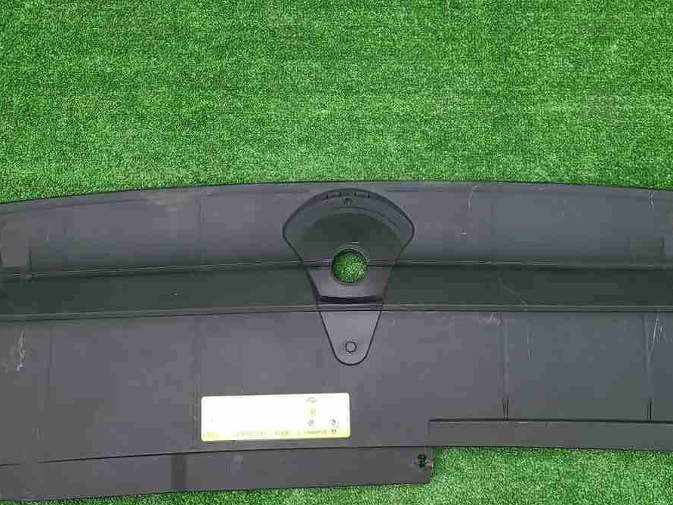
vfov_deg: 34.3
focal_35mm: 42
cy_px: 298
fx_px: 817
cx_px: 364
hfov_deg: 44.7
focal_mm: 5.4
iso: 179
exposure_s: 1/50
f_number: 1.8
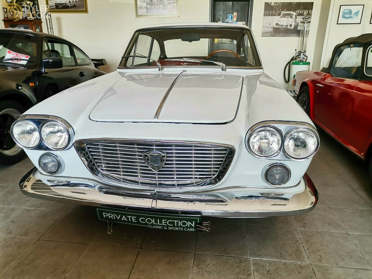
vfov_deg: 53.1
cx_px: 186
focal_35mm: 26
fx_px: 279
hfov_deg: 67.3
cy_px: 140
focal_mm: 4.75
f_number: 1.8
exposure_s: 1/99.9
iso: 64
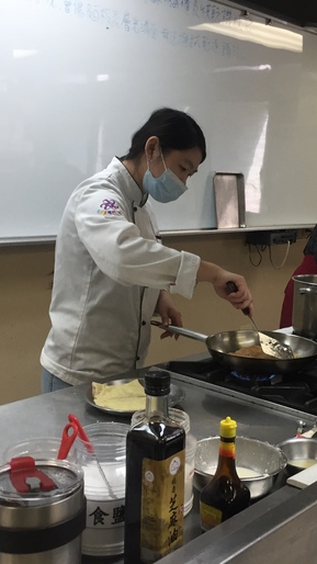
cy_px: 286
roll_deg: -4.0
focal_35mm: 43
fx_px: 643
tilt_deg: -10.5
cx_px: 227
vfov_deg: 47.4
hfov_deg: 27.4
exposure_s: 1/30
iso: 40
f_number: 2.2
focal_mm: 4.15
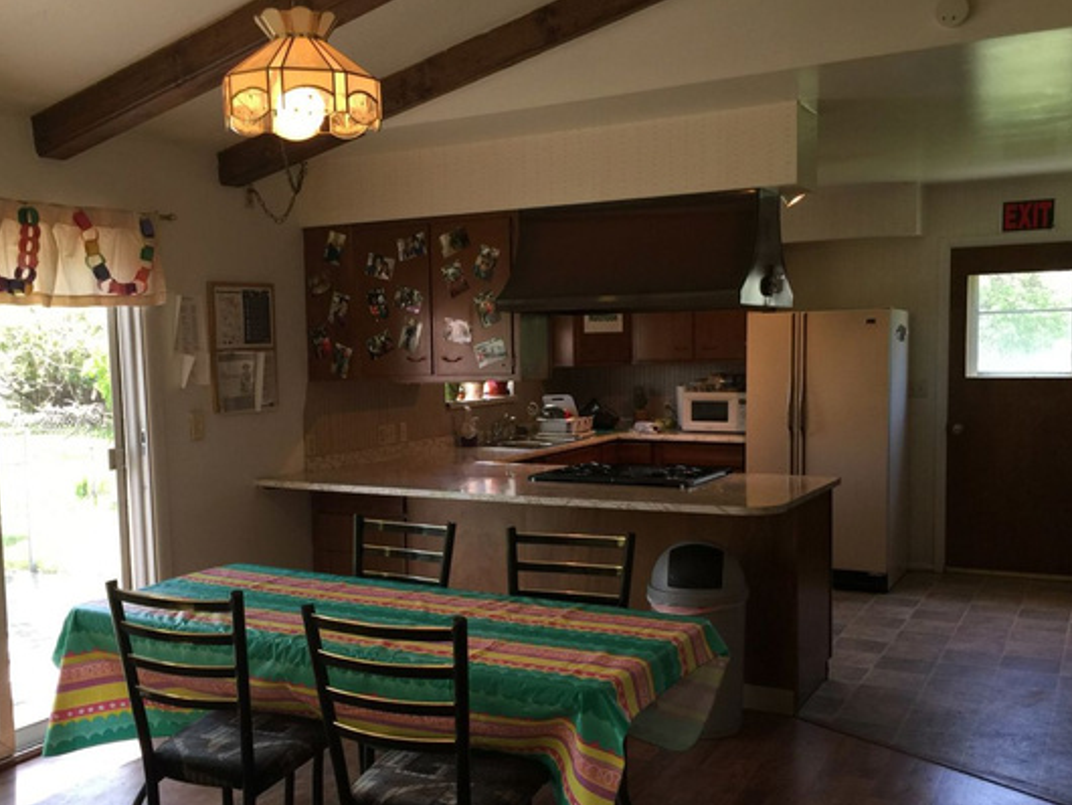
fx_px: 1084
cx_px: 469
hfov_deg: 52.5
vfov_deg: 40.6
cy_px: 463
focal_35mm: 35
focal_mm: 4.15
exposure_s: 1/30
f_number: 2.2
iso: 32
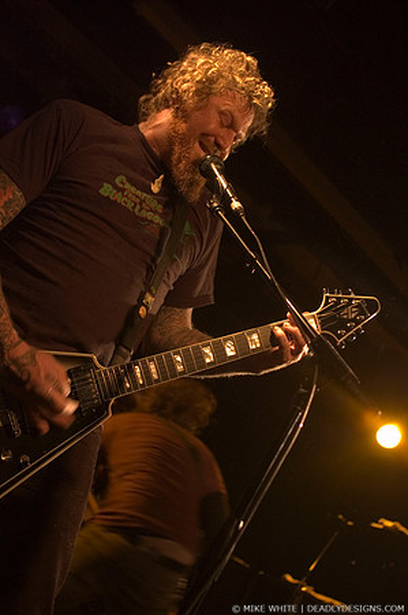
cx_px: 204
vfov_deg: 37.9
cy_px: 308
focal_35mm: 52
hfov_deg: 25.7
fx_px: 894
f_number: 2.8
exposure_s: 1/50
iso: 800
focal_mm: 35
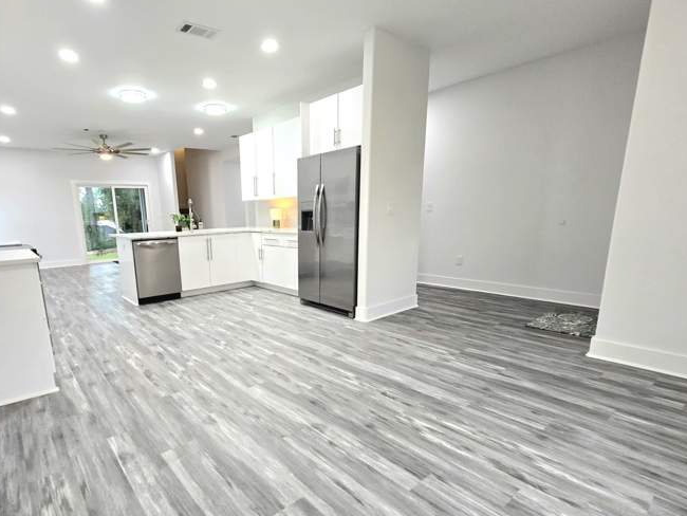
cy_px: 292
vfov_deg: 77.8
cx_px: 276
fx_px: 318
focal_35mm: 16
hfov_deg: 93.3
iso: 160
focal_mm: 2.2
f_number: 2.2
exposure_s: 1/60.2
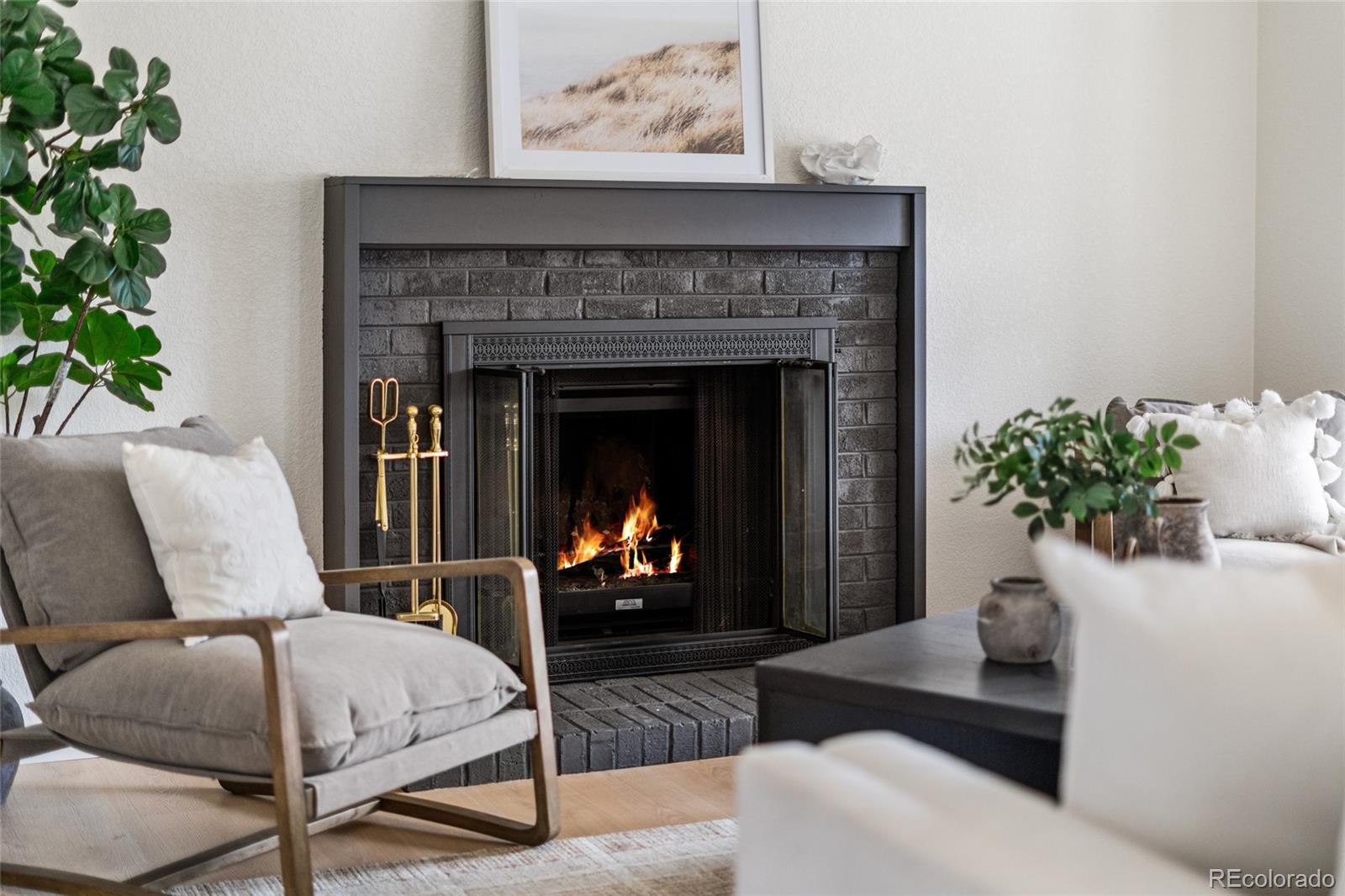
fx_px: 1868
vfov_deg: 27.0
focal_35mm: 50
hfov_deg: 39.6
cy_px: 448
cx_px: 672
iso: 640
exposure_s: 1/250
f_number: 1.8
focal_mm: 50
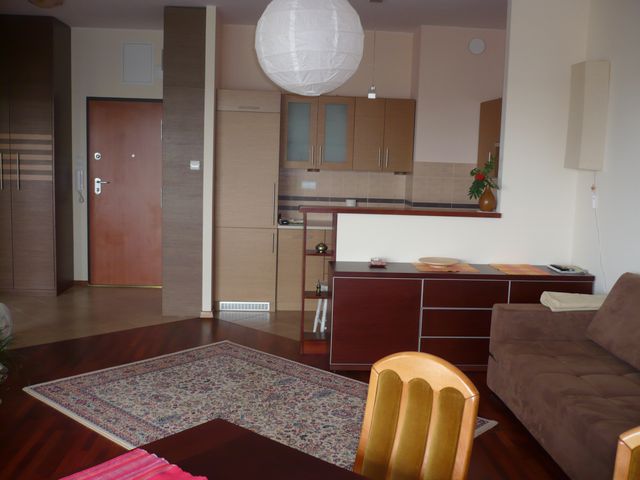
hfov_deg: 52.6
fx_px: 647
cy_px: 240
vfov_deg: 40.7
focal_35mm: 35
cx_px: 320
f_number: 2.8
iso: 100
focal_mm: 5.8
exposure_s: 1/30
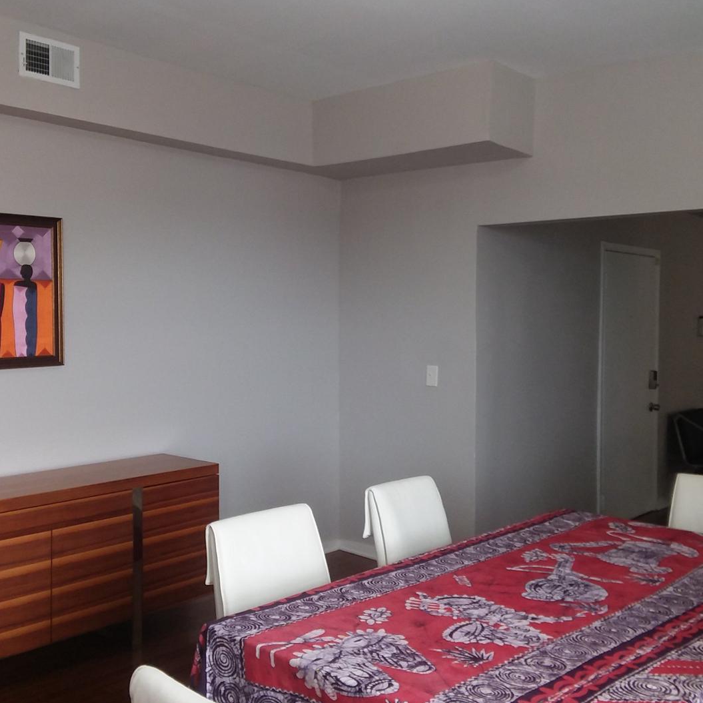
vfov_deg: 47.2
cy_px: 347
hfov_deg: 47.1
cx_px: 309
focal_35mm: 35
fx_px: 804
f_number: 1.9
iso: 50
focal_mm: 2.47
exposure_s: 1/40
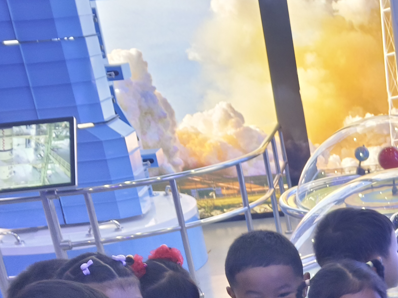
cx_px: 514
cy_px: 363
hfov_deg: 23.1
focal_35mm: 75
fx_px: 862
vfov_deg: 18.5
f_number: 1.79
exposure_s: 1/33.3
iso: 376
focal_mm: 4.84
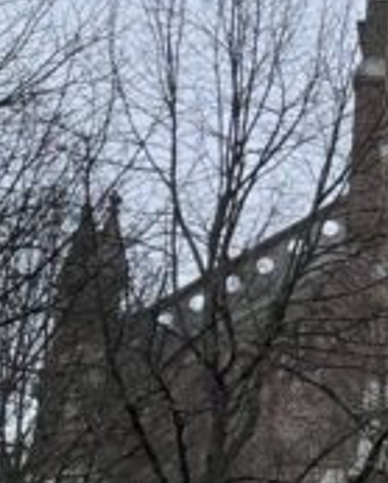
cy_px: 8
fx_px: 2147
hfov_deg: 9.9
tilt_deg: +21.6
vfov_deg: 12.7
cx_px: 639
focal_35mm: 150
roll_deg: -1.1
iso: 32
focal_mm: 4.2
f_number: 1.6
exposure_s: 1/842
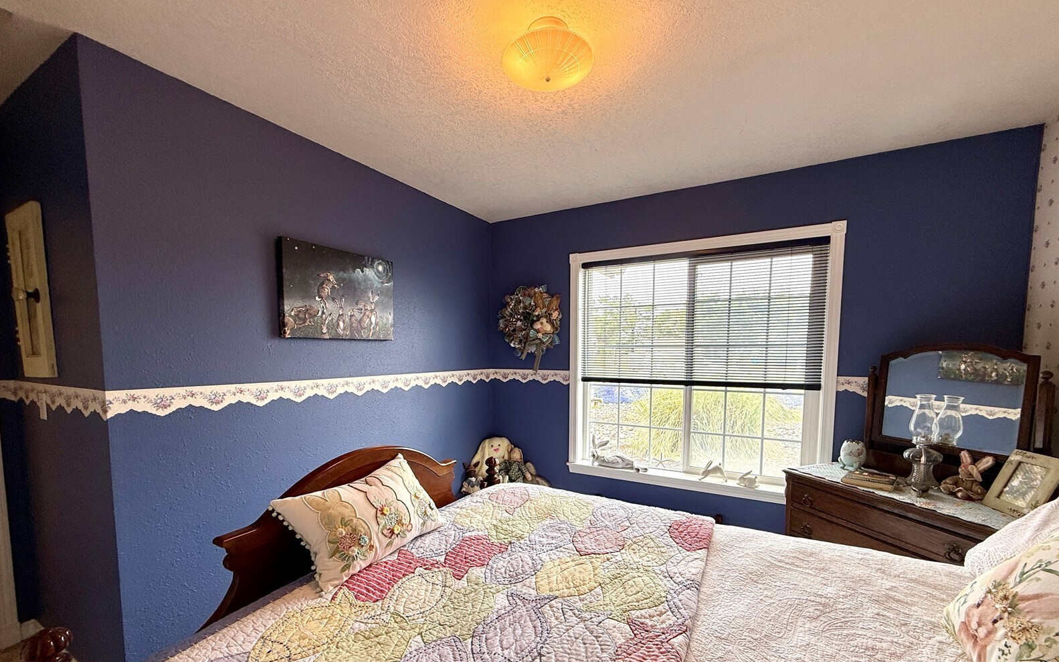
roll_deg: +0.2
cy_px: 388
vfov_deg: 74.2
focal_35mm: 15
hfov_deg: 101.5
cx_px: 530
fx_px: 433
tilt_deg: -4.0
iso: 50
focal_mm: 2.22
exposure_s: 1/120
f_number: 2.2
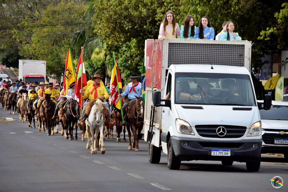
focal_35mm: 202
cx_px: 144
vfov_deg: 6.8
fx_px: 1620
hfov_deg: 10.2
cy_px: 96
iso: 400
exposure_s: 1/1600
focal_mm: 135
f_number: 5
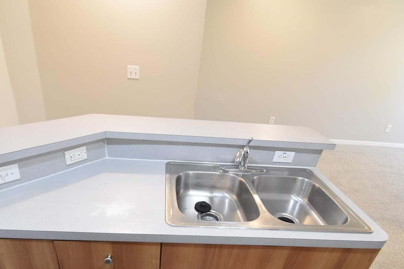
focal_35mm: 22
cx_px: 181
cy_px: 178
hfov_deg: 78.3
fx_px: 247
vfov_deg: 56.1
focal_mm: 10
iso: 2500
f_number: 3.5
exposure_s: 1/60
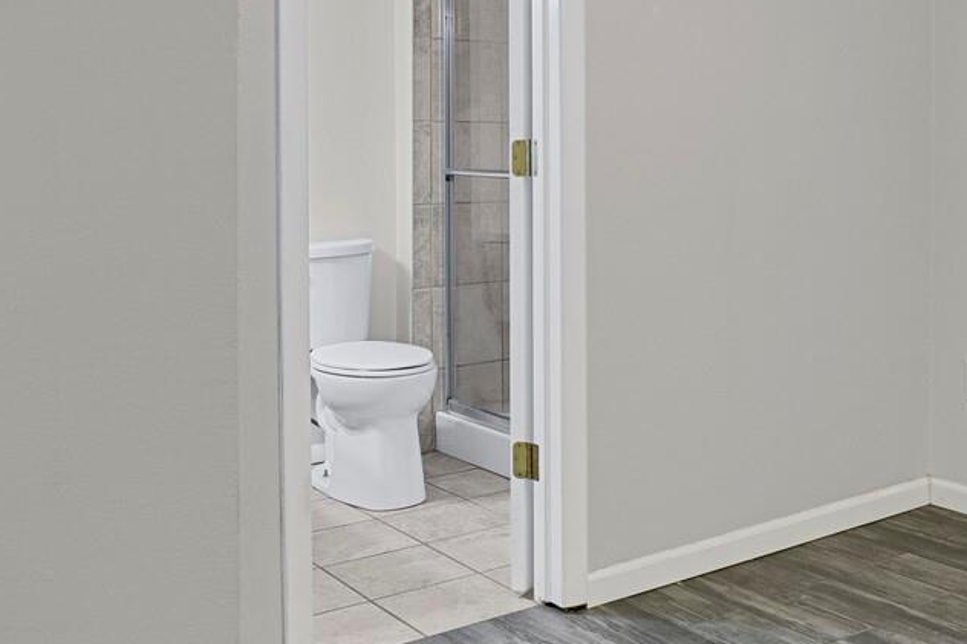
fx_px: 1155
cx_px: 689
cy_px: 162
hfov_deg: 44.4
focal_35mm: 43
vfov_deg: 30.7
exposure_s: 5
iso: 250
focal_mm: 17
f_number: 8
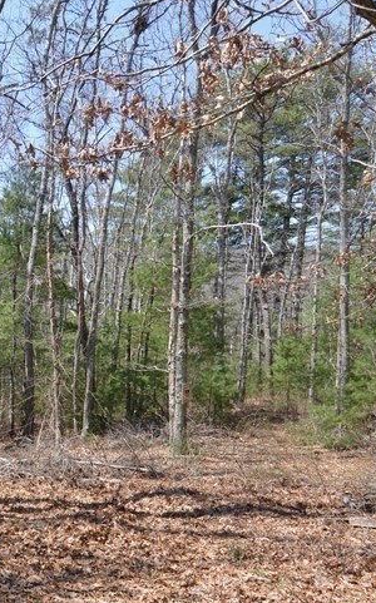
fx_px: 640
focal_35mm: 39
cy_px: 395
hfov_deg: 29.1
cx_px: -53
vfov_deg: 49.7
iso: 100
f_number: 7.1
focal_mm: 12
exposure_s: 1/160
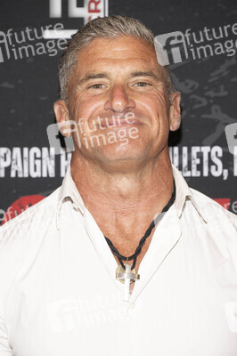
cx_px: 118
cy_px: 178
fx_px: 1187
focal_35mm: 120
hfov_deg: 11.4
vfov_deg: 17.1
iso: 800
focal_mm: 120
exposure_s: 1/200
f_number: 5.6
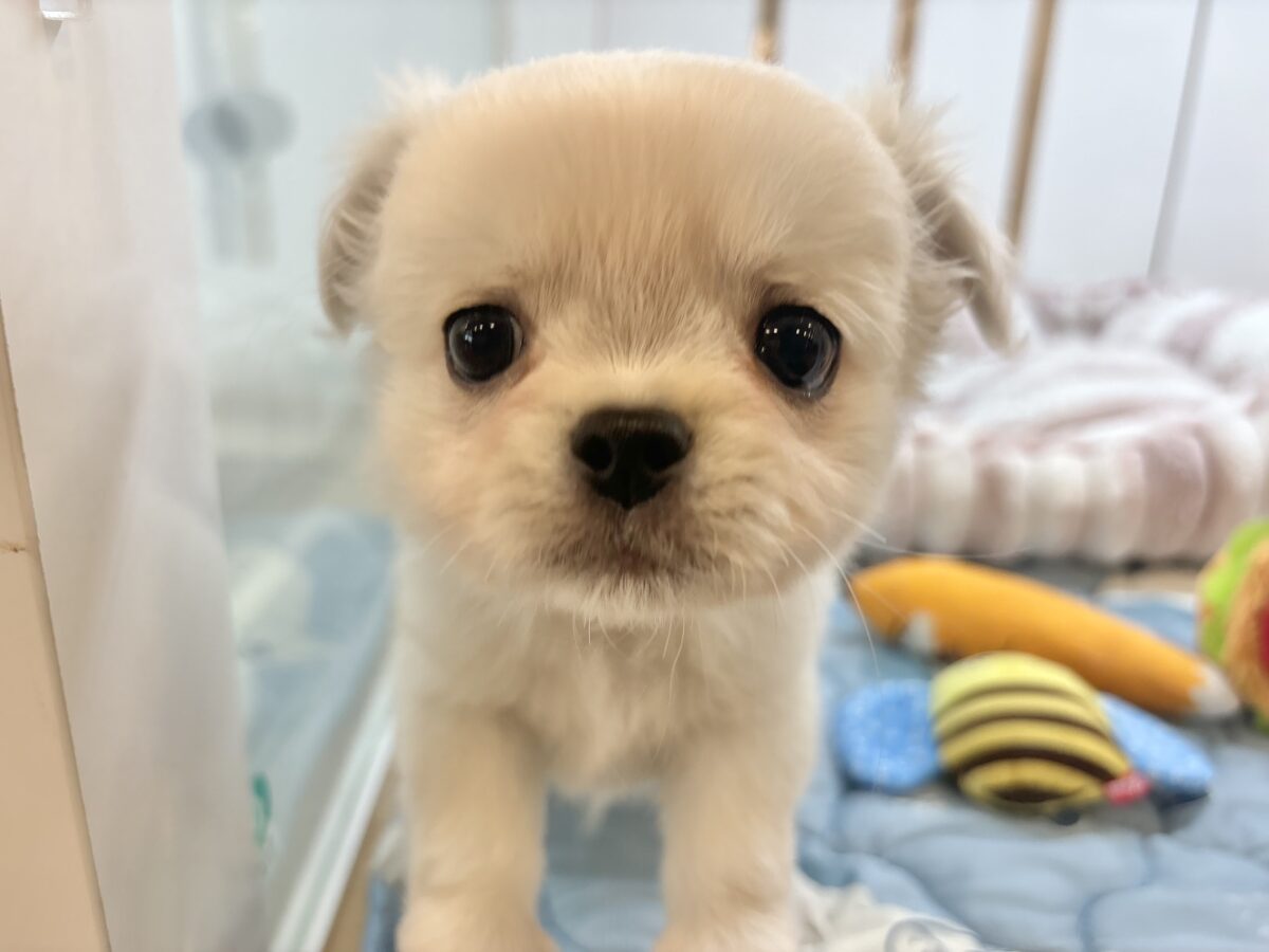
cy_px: 476
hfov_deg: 67.3
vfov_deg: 53.1
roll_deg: -1.1
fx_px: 953
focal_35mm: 26
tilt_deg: -19.8
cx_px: 634
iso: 64
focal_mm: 5.96
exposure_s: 1/100
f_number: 1.6
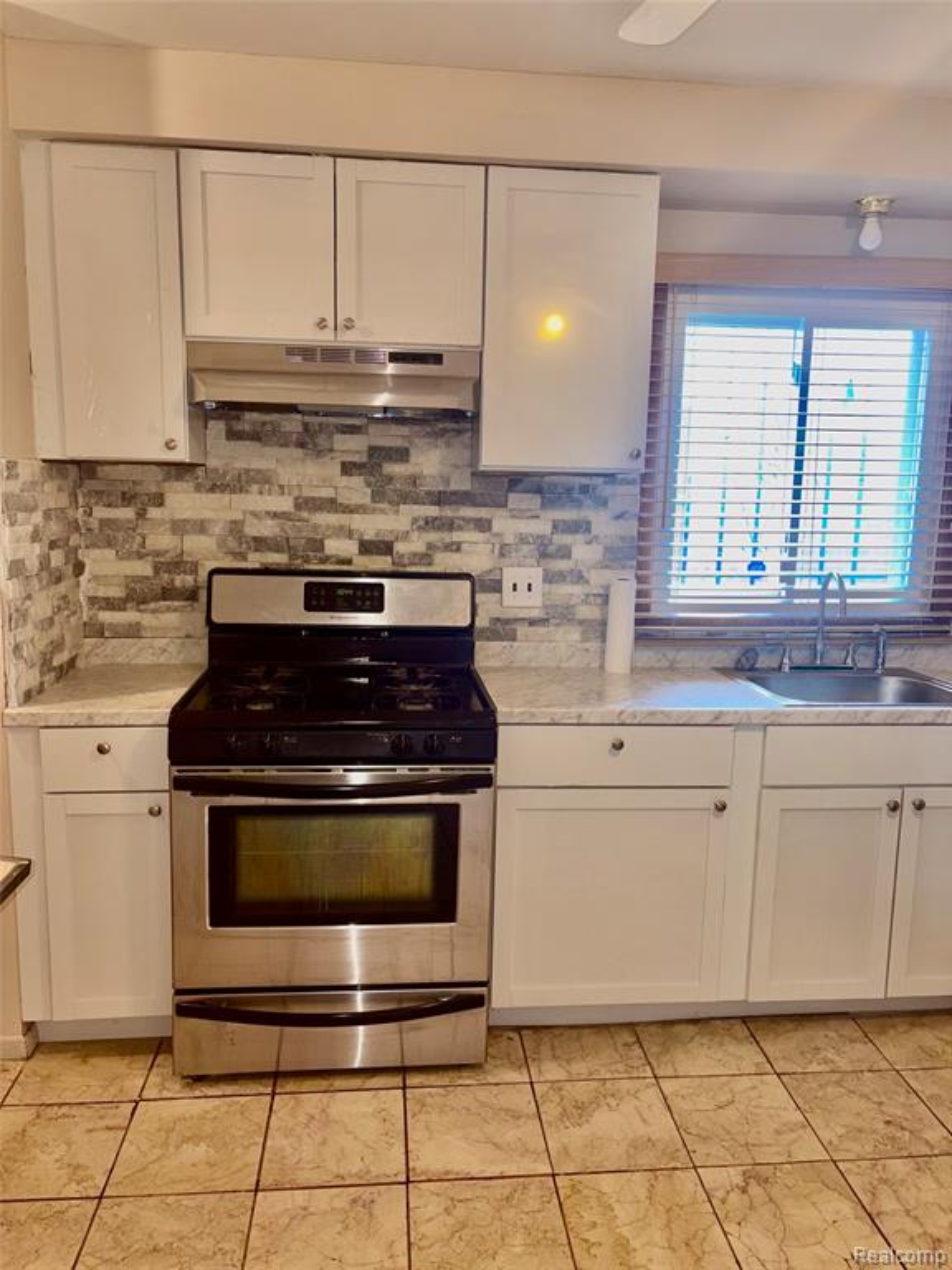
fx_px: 953
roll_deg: -1.0
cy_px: 635
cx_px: 476
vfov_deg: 67.3
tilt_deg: -9.6
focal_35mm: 26
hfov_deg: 53.1
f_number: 1.6
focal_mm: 5.96
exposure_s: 1/23
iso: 50
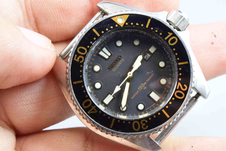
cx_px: 113
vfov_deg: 15.2
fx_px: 565
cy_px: 76
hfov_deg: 22.6
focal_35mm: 90
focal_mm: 60
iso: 6400
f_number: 16
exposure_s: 1/125
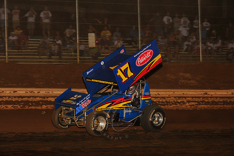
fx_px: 682
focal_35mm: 105
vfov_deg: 13.0
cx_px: 117
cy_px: 78
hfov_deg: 19.5
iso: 640
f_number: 7.1
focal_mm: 105
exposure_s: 1/320
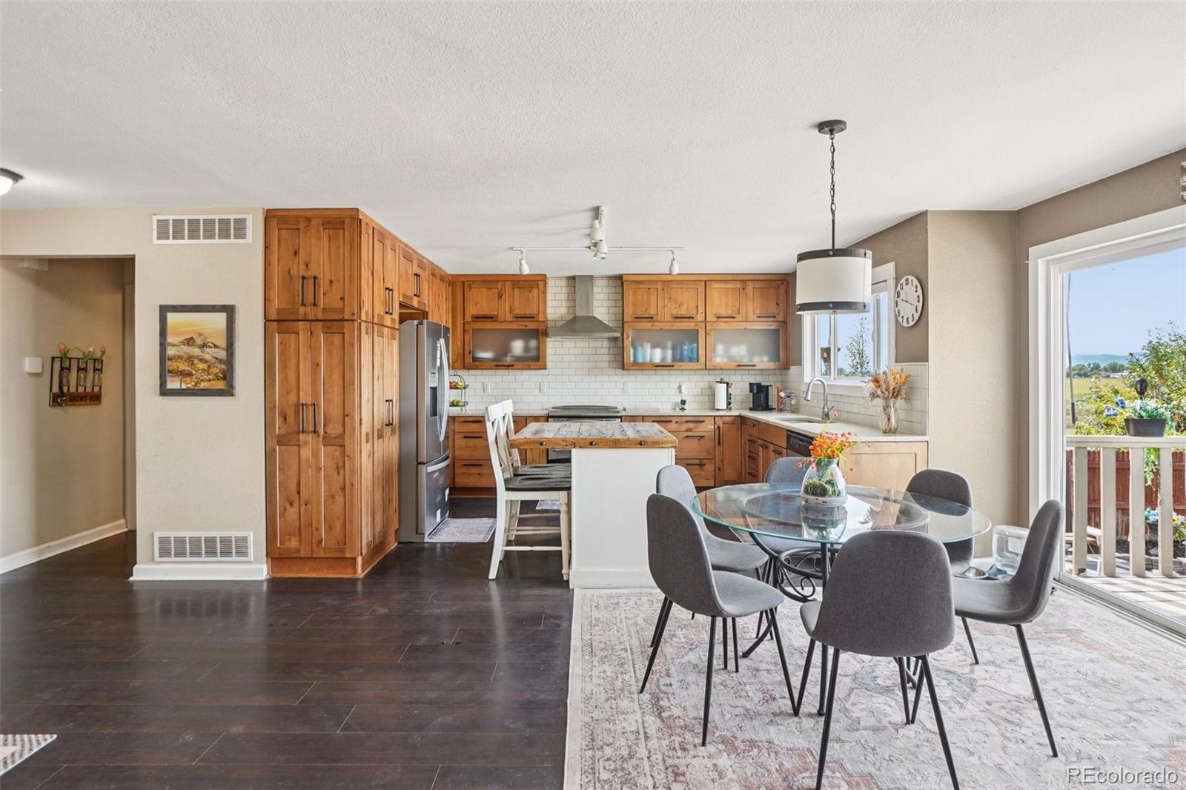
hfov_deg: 90.0
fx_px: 593
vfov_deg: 67.4
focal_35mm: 18
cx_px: 593
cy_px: 395
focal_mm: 12
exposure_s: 1/20
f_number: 8
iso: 400
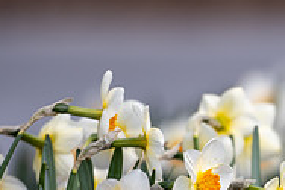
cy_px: 269
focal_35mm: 667
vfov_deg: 2.1
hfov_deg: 3.1
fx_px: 5276
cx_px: 348
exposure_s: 1/1250
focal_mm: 200
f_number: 2.8
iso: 50
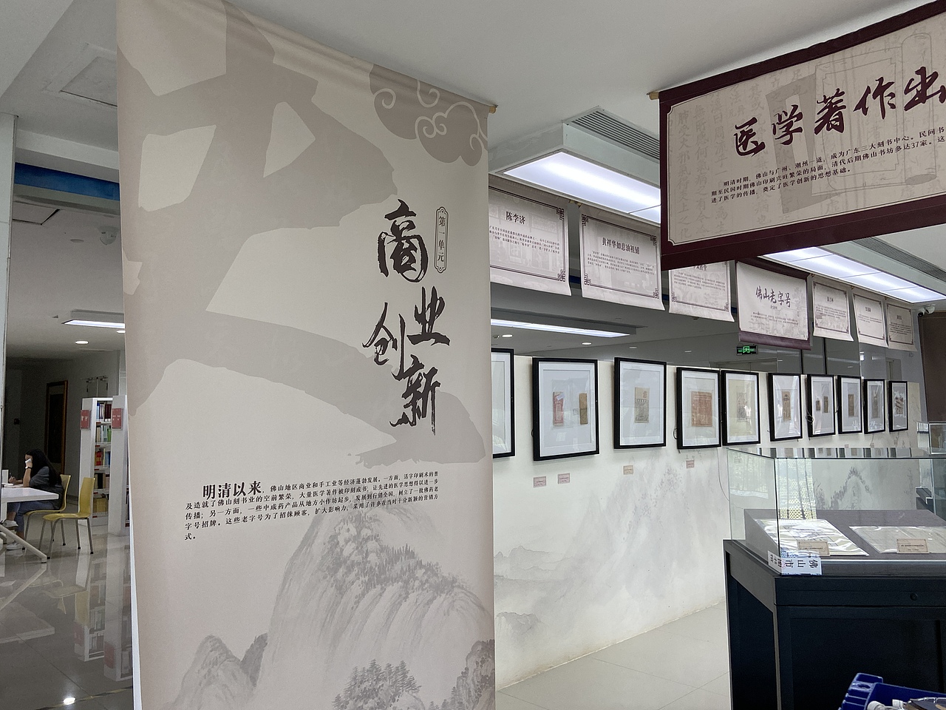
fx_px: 711
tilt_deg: +4.5
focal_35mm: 26
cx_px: 473
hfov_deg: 67.3
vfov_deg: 53.1
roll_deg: +0.5
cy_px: 355
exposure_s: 1/100
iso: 125
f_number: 1.8
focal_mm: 4.25
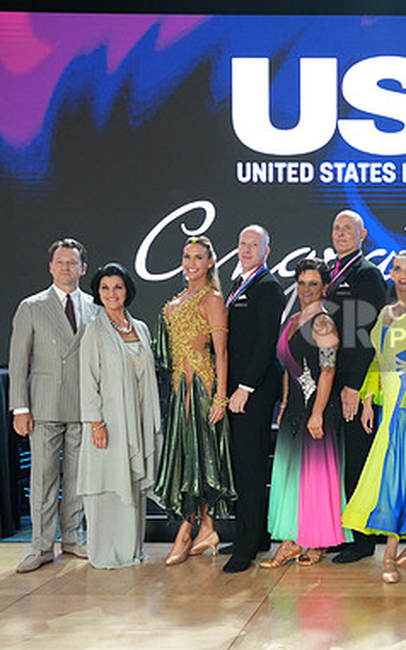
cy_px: 327
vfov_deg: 33.0
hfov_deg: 19.8
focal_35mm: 62
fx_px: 1098
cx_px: 471
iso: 2500
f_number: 4
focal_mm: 40
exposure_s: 1/400
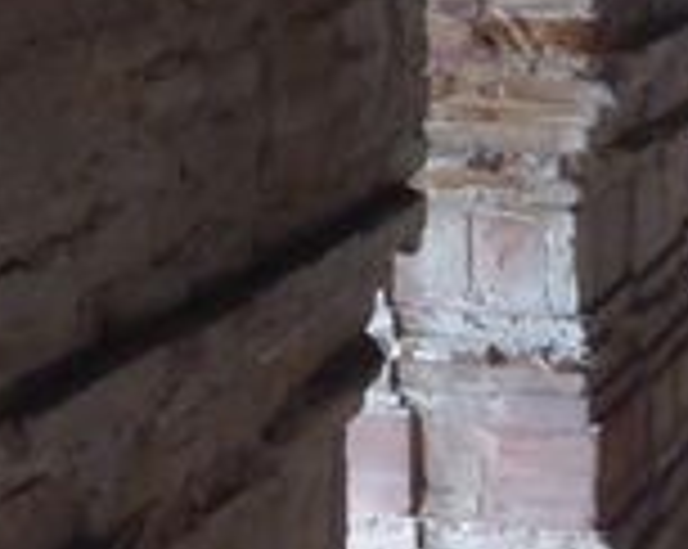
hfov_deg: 14.9
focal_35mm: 128
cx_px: 72
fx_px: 2603
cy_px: 207
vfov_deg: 12.0
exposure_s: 1/13
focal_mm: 4.3
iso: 400
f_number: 3.3
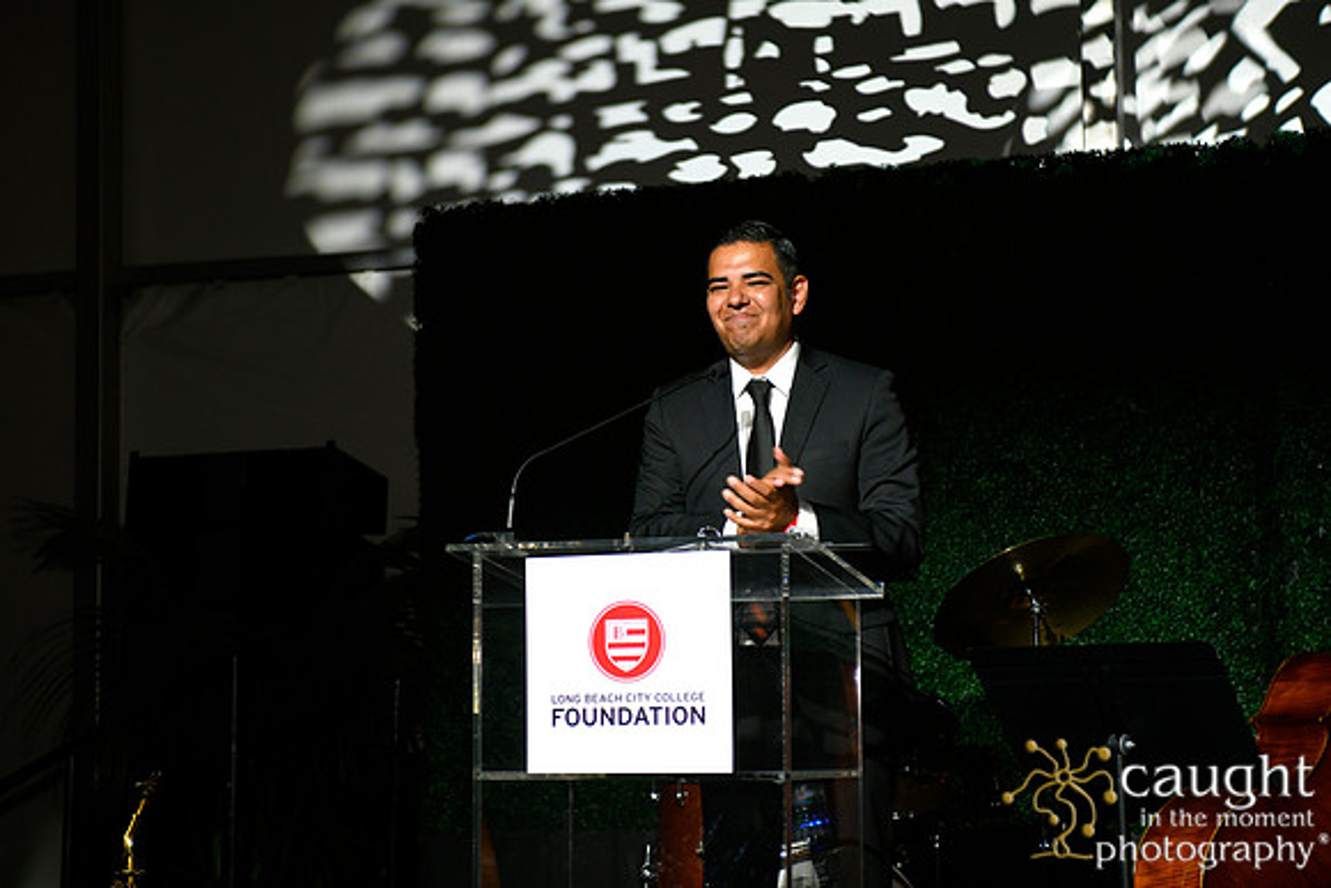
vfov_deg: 19.5
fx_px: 2589
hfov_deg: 28.8
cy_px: 444
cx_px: 666
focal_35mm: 70
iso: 640
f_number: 3.5
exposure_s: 1/250
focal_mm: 70
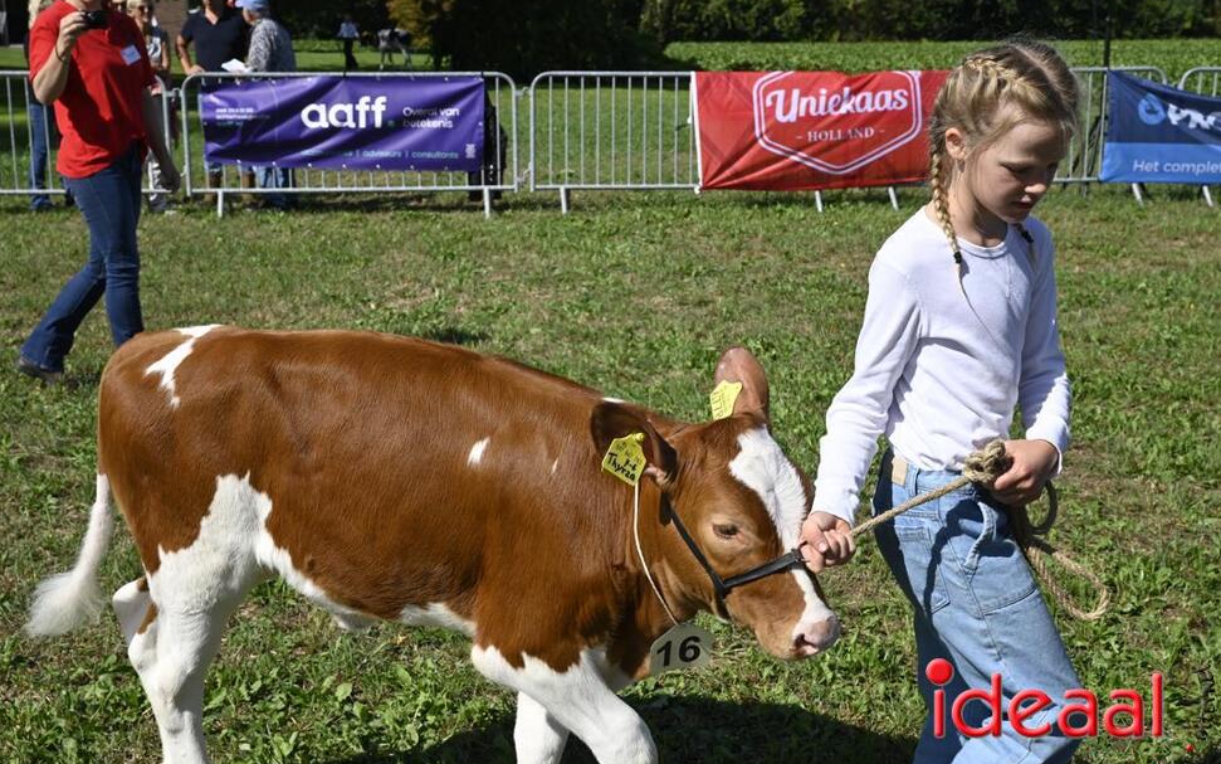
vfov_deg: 24.9
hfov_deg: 38.9
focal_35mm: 52
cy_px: 385
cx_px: 604
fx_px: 1730
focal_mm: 50
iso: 200
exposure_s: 1/400
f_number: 10
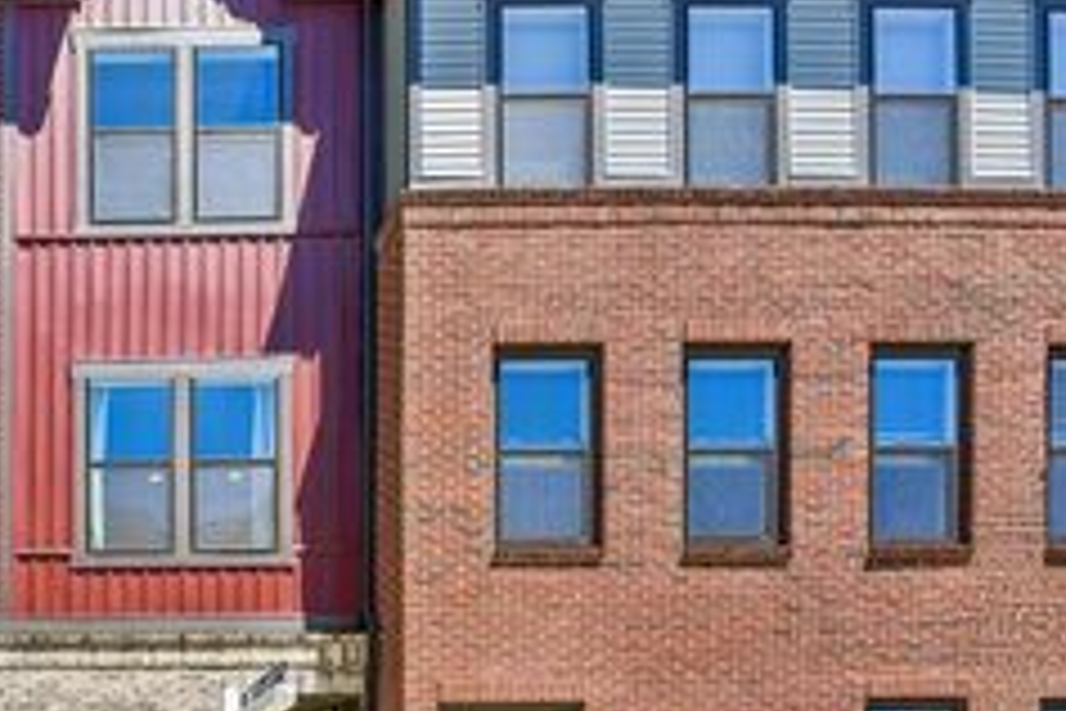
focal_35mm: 38
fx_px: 1125
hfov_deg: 43.8
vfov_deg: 35.0
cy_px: 371
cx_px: 13
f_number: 8
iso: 400
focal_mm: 18
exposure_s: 1/800
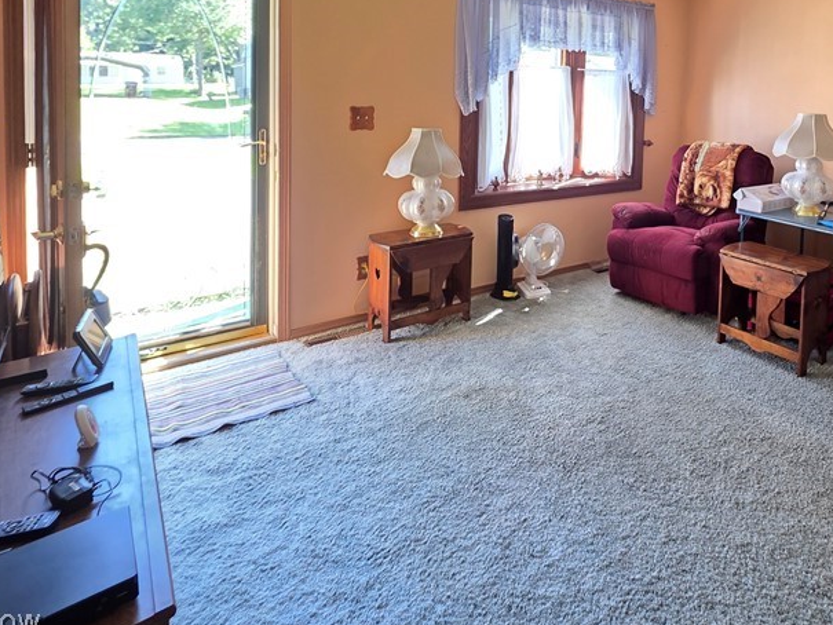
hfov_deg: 72.2
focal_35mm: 22
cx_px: 603
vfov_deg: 56.1
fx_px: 530
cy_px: 114
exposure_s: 1/60
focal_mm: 2.2
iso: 160
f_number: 1.9
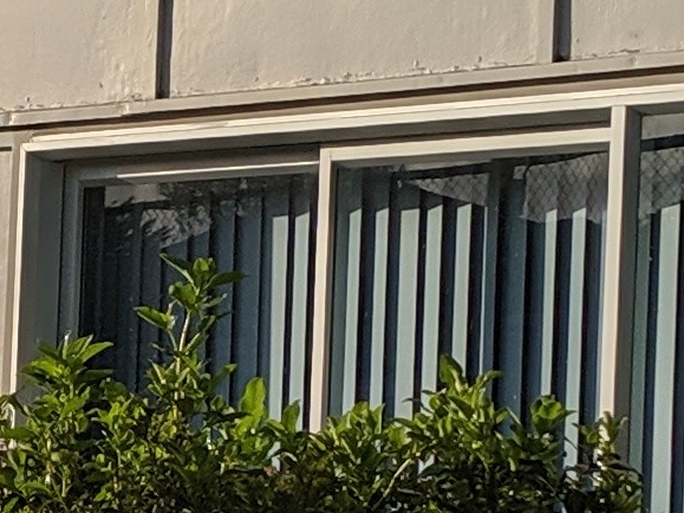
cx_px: 117
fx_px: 3714
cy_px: 506
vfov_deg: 7.9
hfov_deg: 10.5
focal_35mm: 188
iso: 65
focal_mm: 4.44
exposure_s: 1/7812
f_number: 1.8
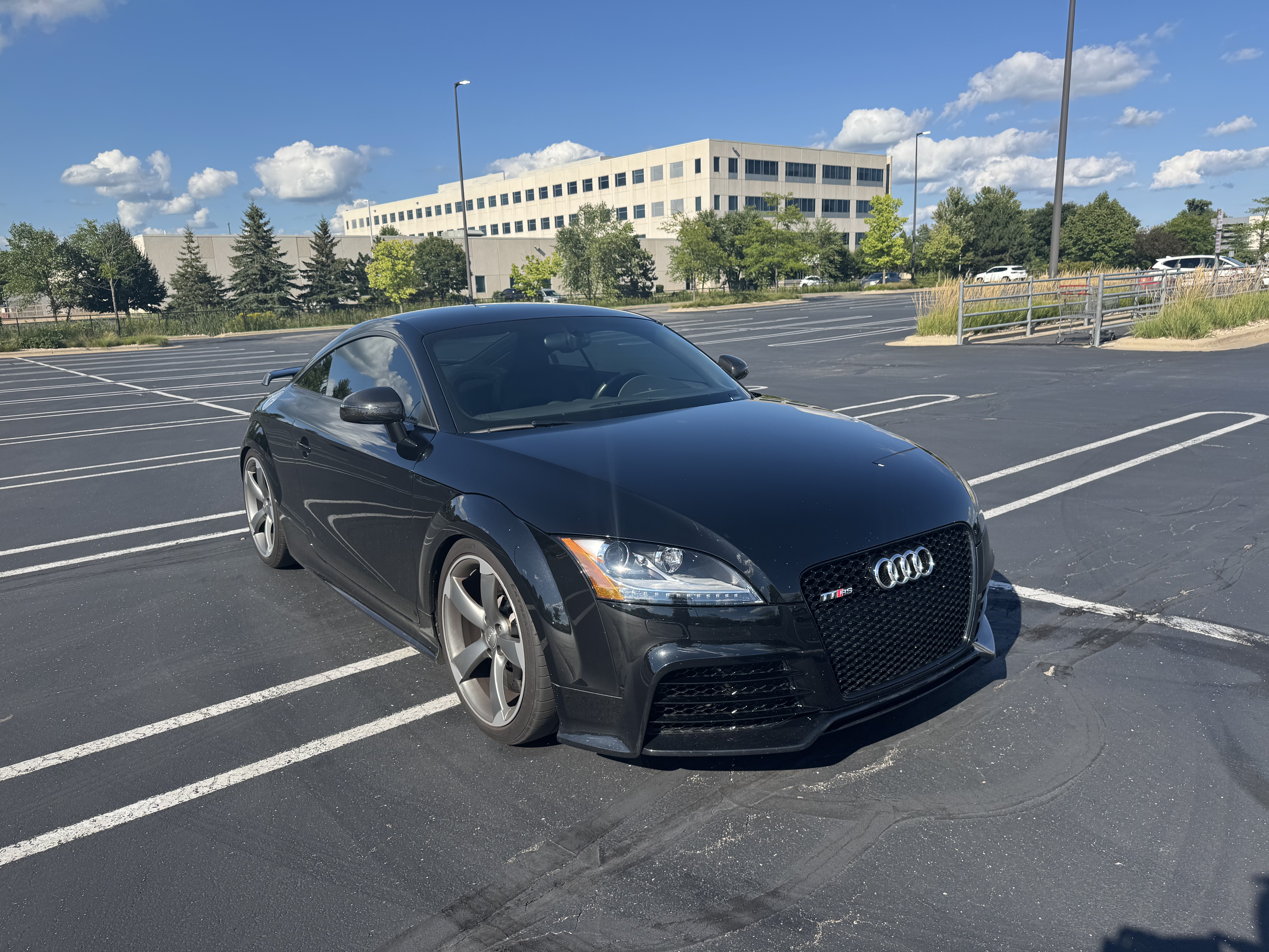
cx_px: 634
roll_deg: +2.6
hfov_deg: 71.6
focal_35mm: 24
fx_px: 880
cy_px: 476
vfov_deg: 56.8
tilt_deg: -12.0
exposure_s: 1/3247
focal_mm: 6.76
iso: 80
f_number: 1.78
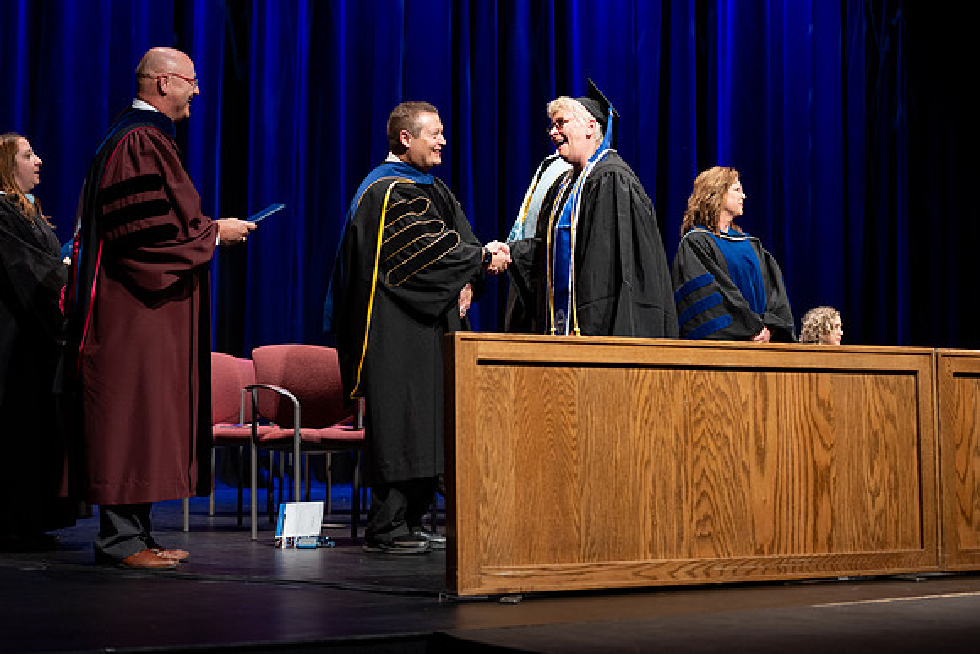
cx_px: 490
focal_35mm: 70
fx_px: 1906
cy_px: 327
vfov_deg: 19.5
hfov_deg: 28.8
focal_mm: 70
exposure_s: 1/250
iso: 640
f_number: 2.8
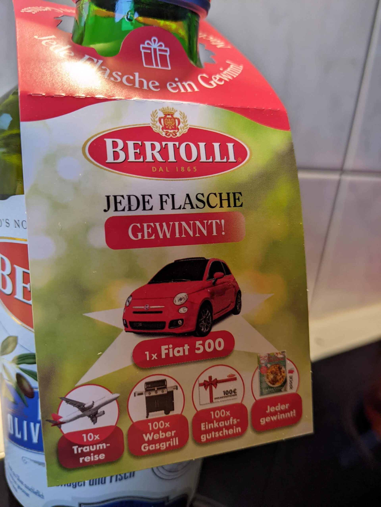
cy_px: 254
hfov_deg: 51.4
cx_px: 190
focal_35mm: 27
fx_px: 396
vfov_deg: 65.3
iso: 134
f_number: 1.8
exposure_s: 1/25
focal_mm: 4.44
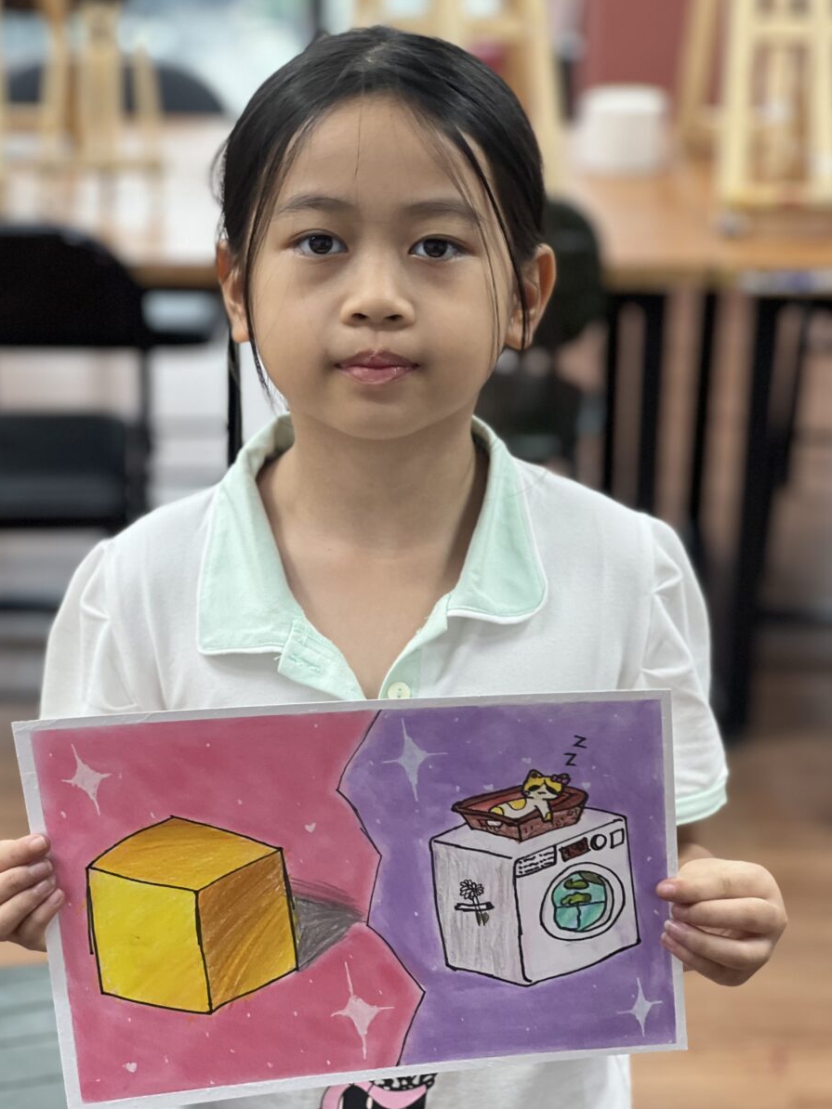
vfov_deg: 22.8
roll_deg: -0.6
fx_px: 2757
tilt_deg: -18.1
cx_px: 402
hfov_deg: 17.2
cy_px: 587
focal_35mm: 86
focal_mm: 9
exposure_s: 1/33
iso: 125
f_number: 2.8
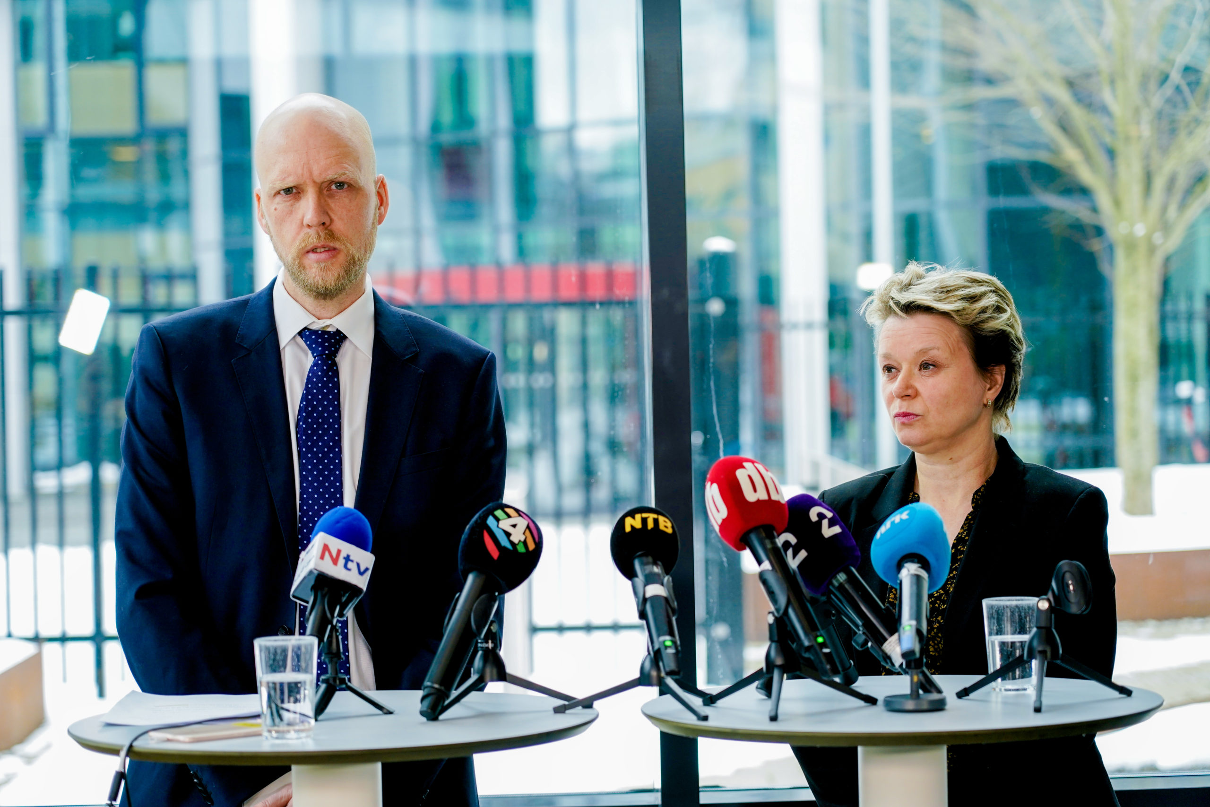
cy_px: 404
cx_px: 605
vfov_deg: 14.1
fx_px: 3260
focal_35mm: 97
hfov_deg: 21.0
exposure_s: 1/160
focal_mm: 97
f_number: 4
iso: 500
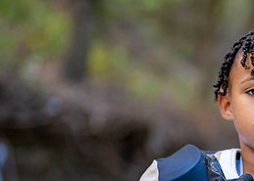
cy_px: 206
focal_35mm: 141
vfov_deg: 10.1
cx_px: 302
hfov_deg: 13.8
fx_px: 1017
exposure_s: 1/500
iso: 500
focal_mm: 50
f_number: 1.2
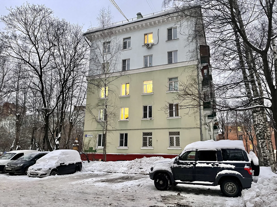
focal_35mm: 26
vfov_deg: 53.1
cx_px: 138
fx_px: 208
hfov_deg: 67.3
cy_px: 104
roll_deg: -1.2
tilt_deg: +13.0
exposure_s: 1/50
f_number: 1.6
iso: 500
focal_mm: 5.1
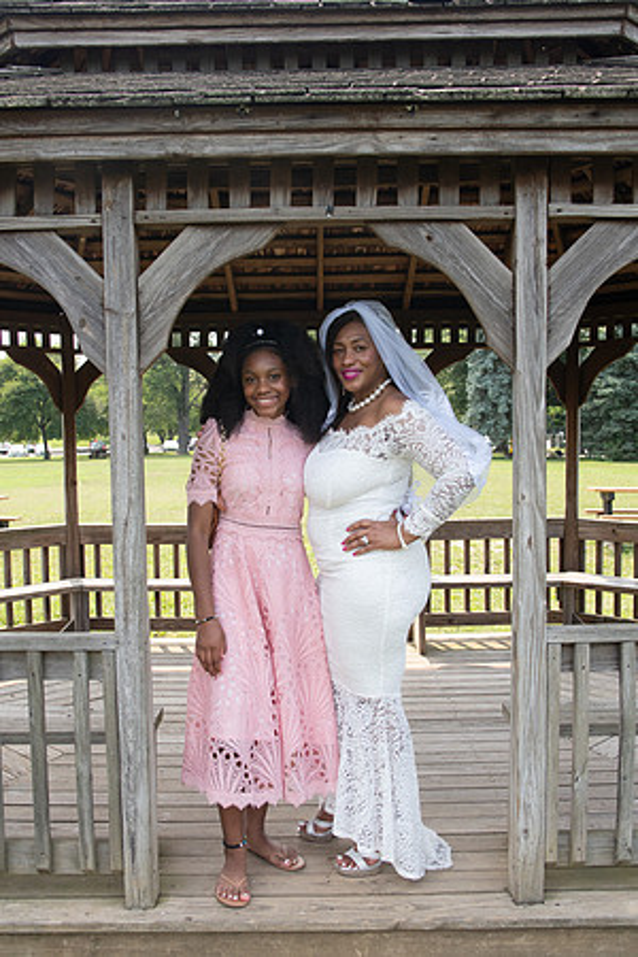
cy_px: 478
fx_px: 904
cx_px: 319
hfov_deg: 38.9
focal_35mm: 34
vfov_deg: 55.8
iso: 800
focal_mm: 33
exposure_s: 1/1600
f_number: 6.3
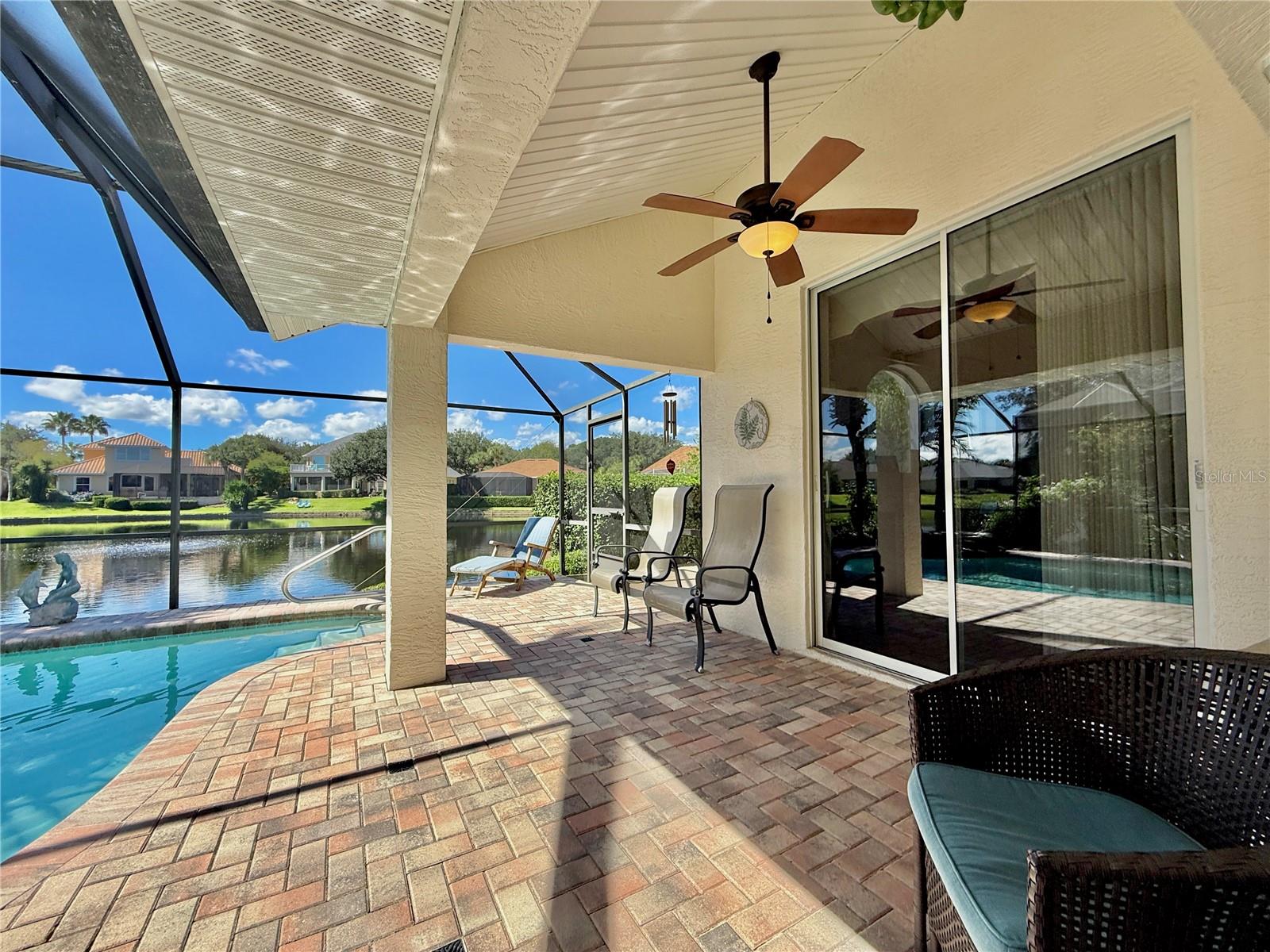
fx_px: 514
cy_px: 476
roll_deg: +0.9
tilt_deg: +3.2
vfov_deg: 85.7
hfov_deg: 102.1
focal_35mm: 14
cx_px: 635
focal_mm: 2.22
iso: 50
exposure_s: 1/717
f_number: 2.2
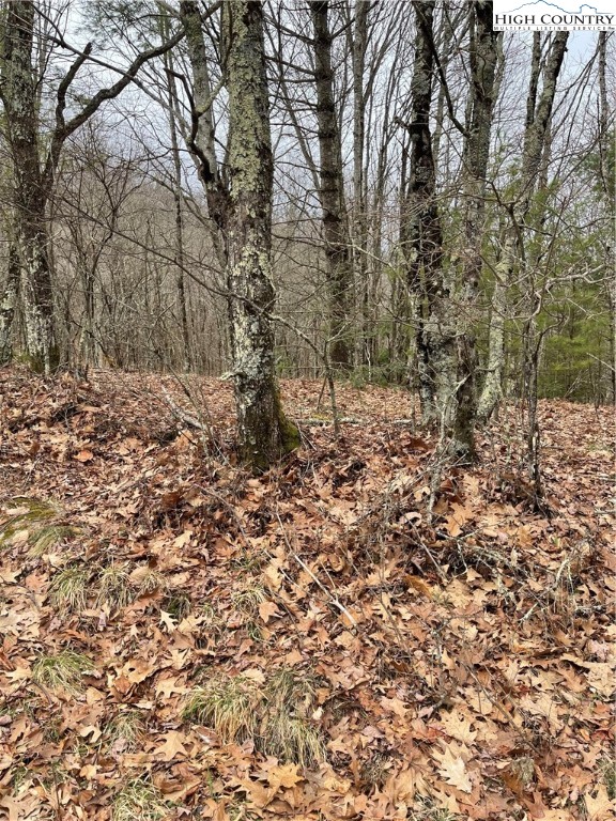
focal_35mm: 25
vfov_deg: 69.4
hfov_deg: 54.9
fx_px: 593
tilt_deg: -6.1
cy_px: 410
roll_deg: +2.2
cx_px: 308
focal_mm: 5.1
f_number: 1.6
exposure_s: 1/518
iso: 32
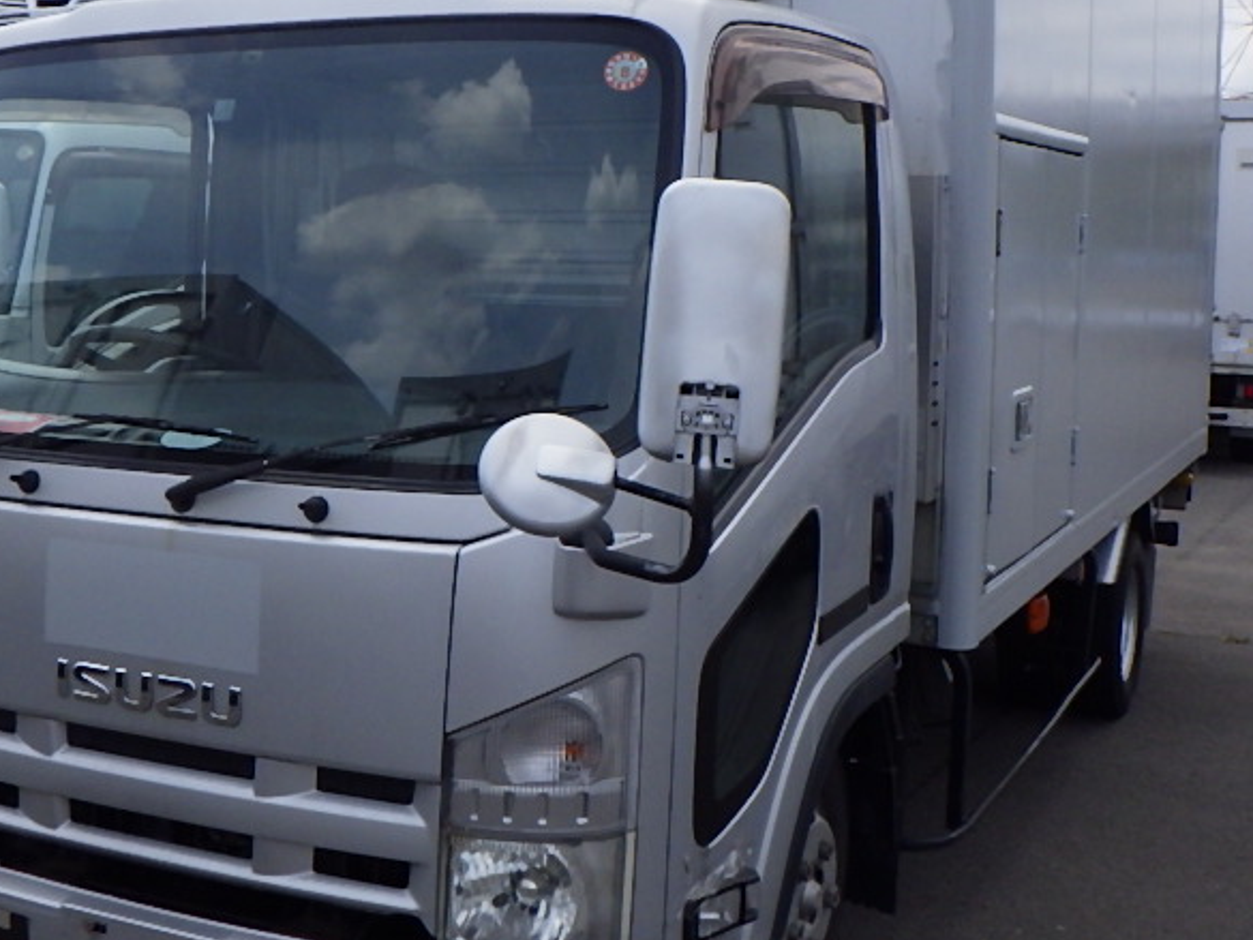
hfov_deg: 38.6
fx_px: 1774
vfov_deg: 29.6
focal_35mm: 49
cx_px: 465
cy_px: 394
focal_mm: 5
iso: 250
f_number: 4.2
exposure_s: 1/1500
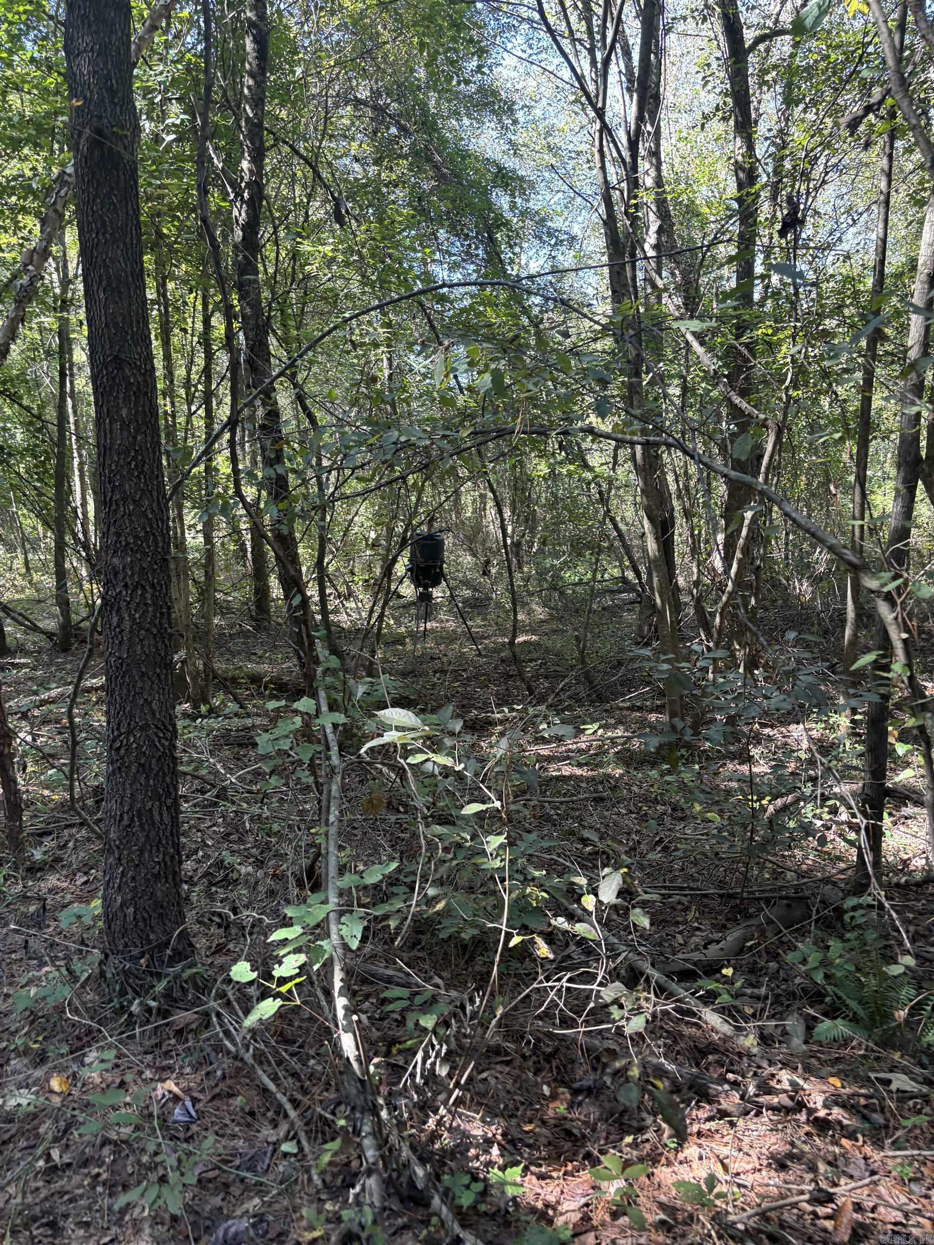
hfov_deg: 53.1
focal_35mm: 26
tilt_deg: -5.1
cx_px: 467
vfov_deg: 67.3
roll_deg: +2.1
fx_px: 935
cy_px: 622
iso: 125
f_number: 1.6
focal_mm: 5.96
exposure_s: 1/121
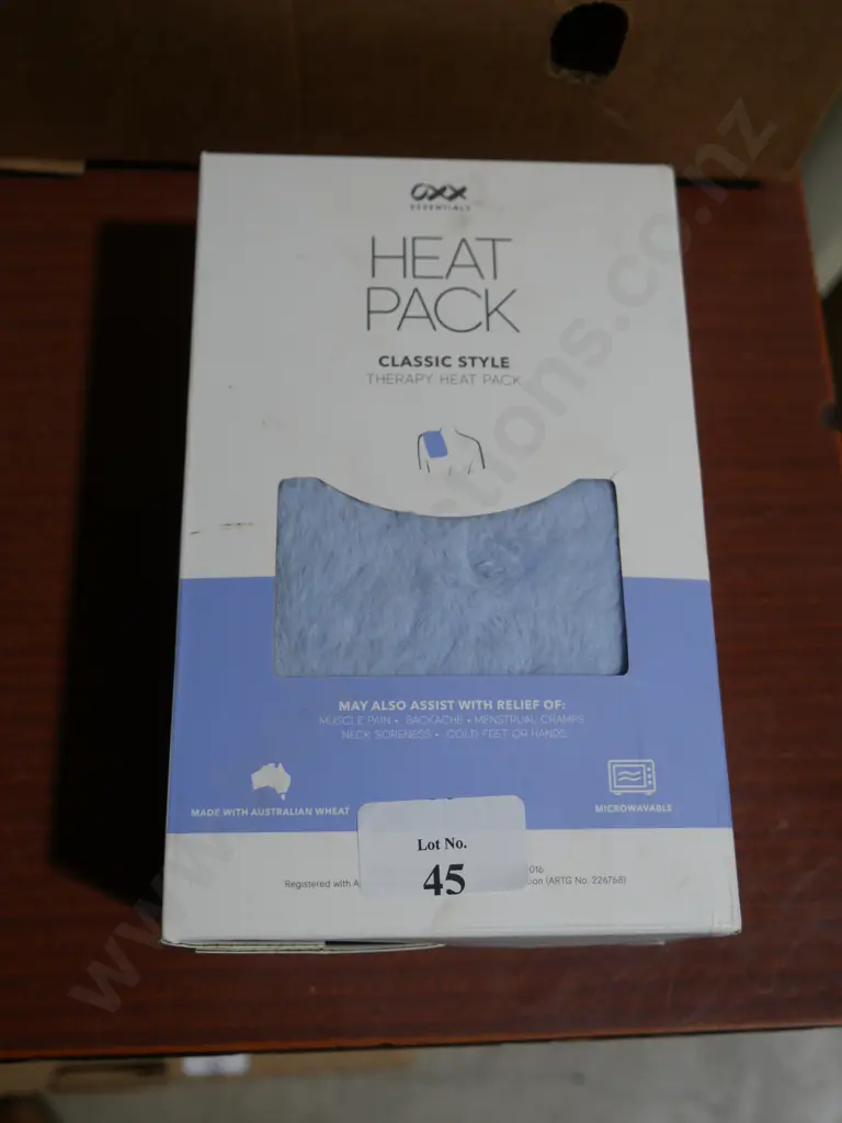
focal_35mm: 38
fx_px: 1232
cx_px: 421
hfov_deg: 37.7
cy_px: 562
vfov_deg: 49.0
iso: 200
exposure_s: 1/125
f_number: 4.1
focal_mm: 19
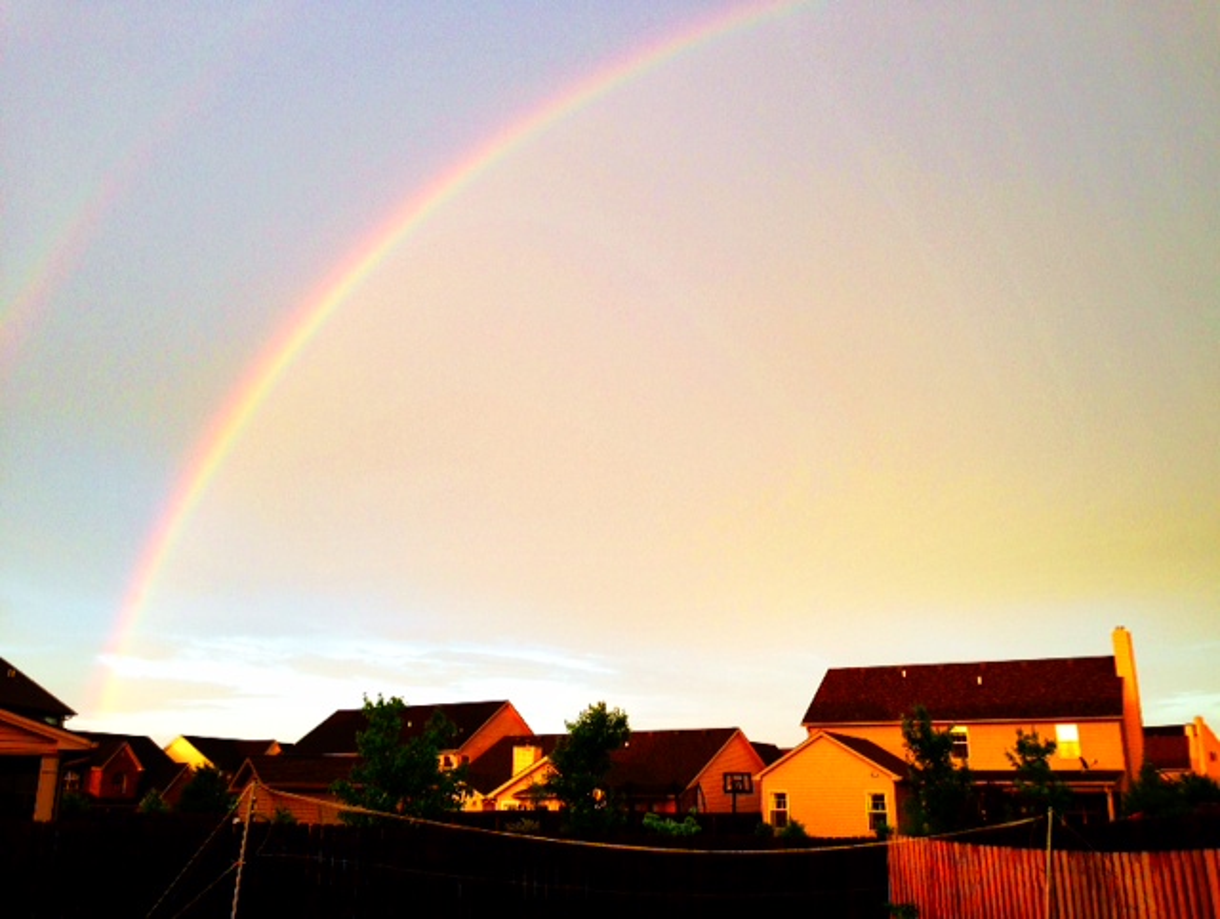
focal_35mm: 33
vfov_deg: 43.0
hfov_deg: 55.3
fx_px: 1165
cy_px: 460
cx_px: 610
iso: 64
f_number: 2.4
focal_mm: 4.13
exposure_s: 1/60
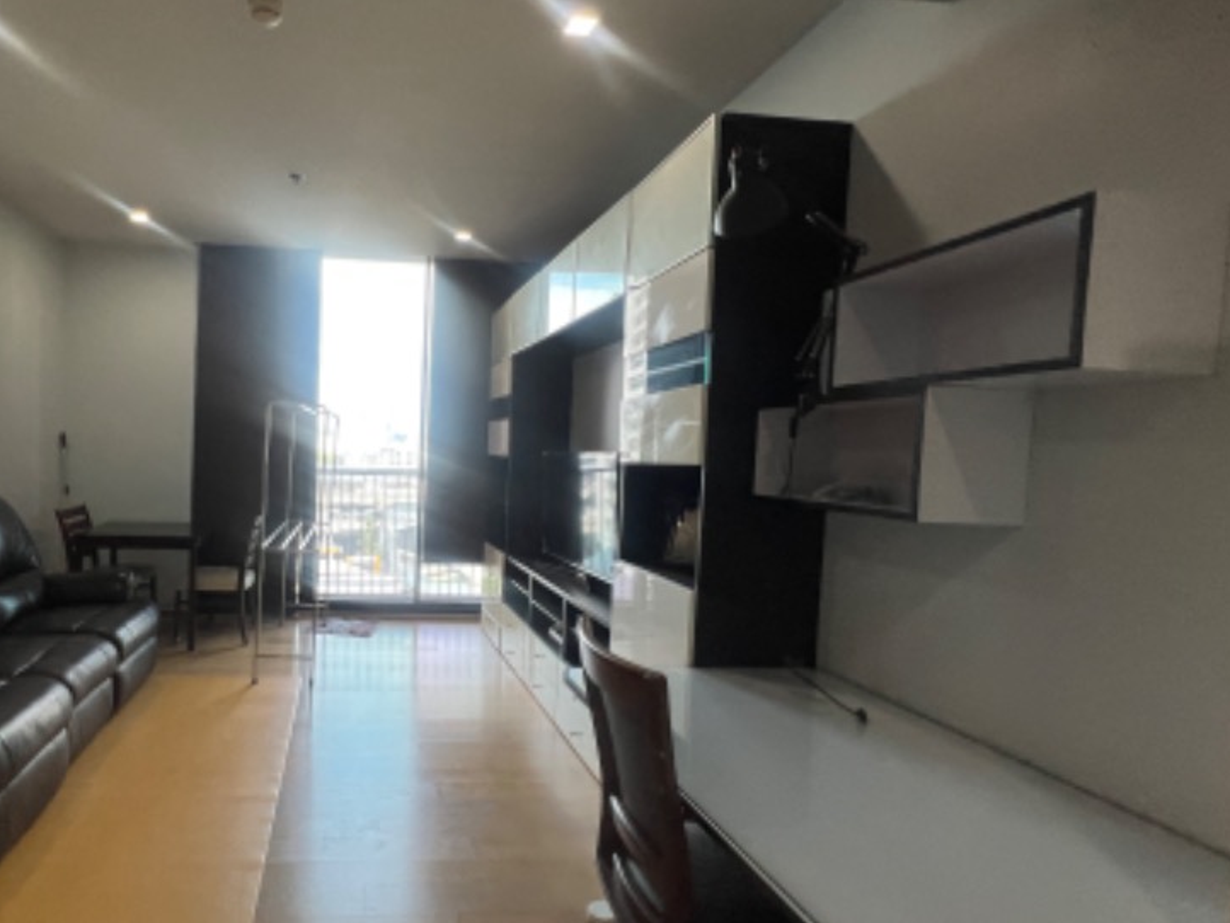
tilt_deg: -1.3
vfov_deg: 71.6
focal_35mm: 18
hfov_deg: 84.4
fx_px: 640
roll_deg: +0.2
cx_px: 400
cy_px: 485
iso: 160
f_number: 1.8
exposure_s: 1/100
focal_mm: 1.57
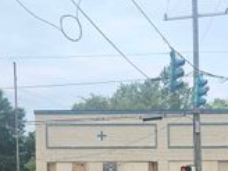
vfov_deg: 19.6
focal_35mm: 70
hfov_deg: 25.7
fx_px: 461
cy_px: 213
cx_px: 250
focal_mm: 5.4
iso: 32
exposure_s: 1/1445
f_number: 1.8
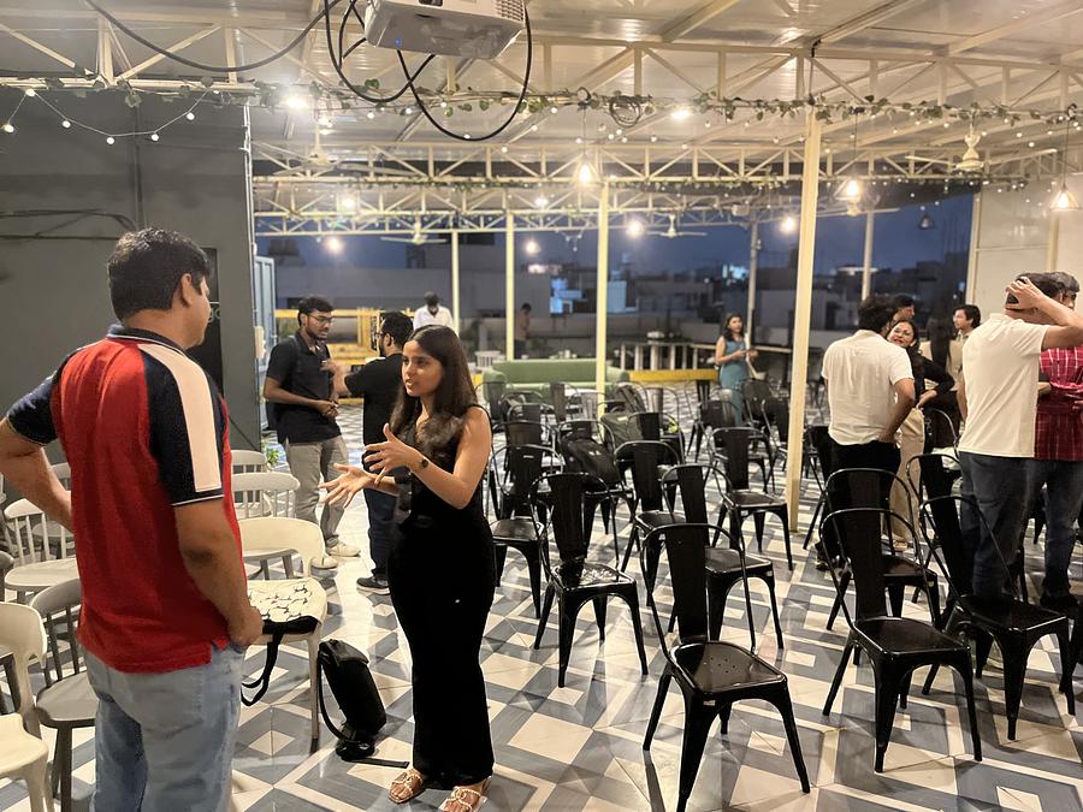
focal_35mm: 26
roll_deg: -0.8
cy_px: 406
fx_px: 813
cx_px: 542
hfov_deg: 67.3
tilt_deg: -6.6
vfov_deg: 53.1
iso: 640
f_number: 1.6
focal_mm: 5.1
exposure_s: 1/25
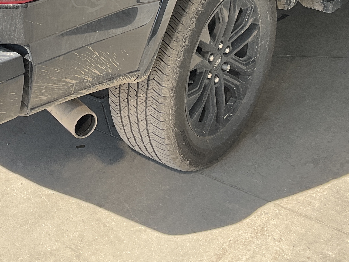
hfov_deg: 24.8
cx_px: 89
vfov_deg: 18.0
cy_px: -48
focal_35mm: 78
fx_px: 786
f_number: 1.8
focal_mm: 3
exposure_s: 1/465
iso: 25
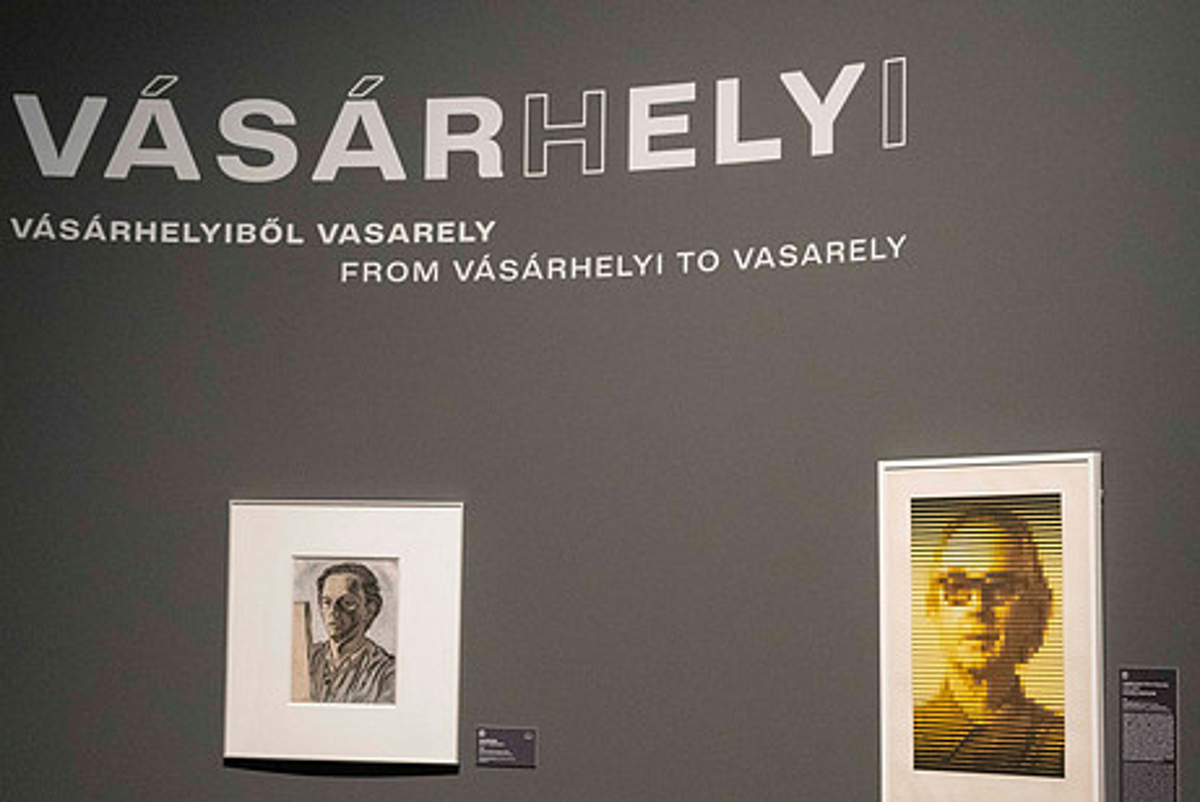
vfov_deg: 17.3
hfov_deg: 25.6
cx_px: 516
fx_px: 2635
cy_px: 454
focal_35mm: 79
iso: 2800
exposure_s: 1/100
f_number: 3.2
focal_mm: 48
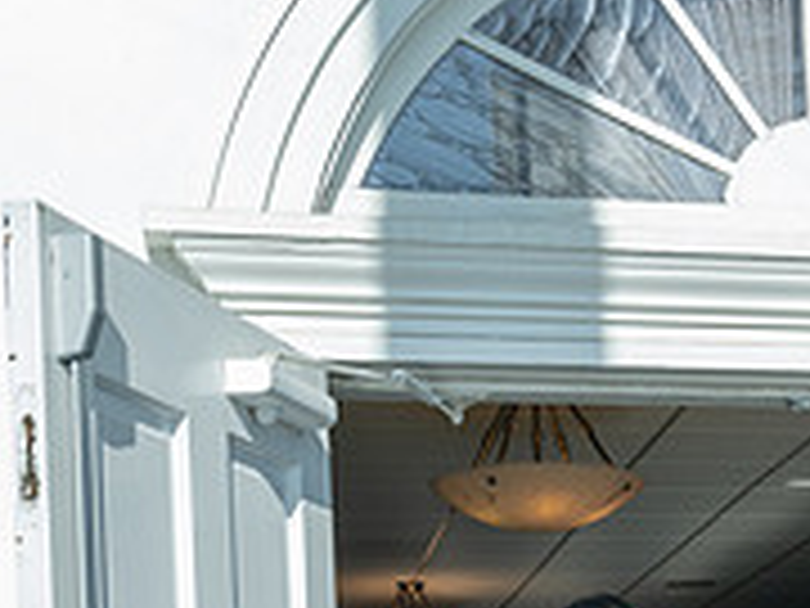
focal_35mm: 99
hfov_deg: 19.2
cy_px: 862
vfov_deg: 14.1
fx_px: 2317
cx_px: 832
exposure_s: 1/200
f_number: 13
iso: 250
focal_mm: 32
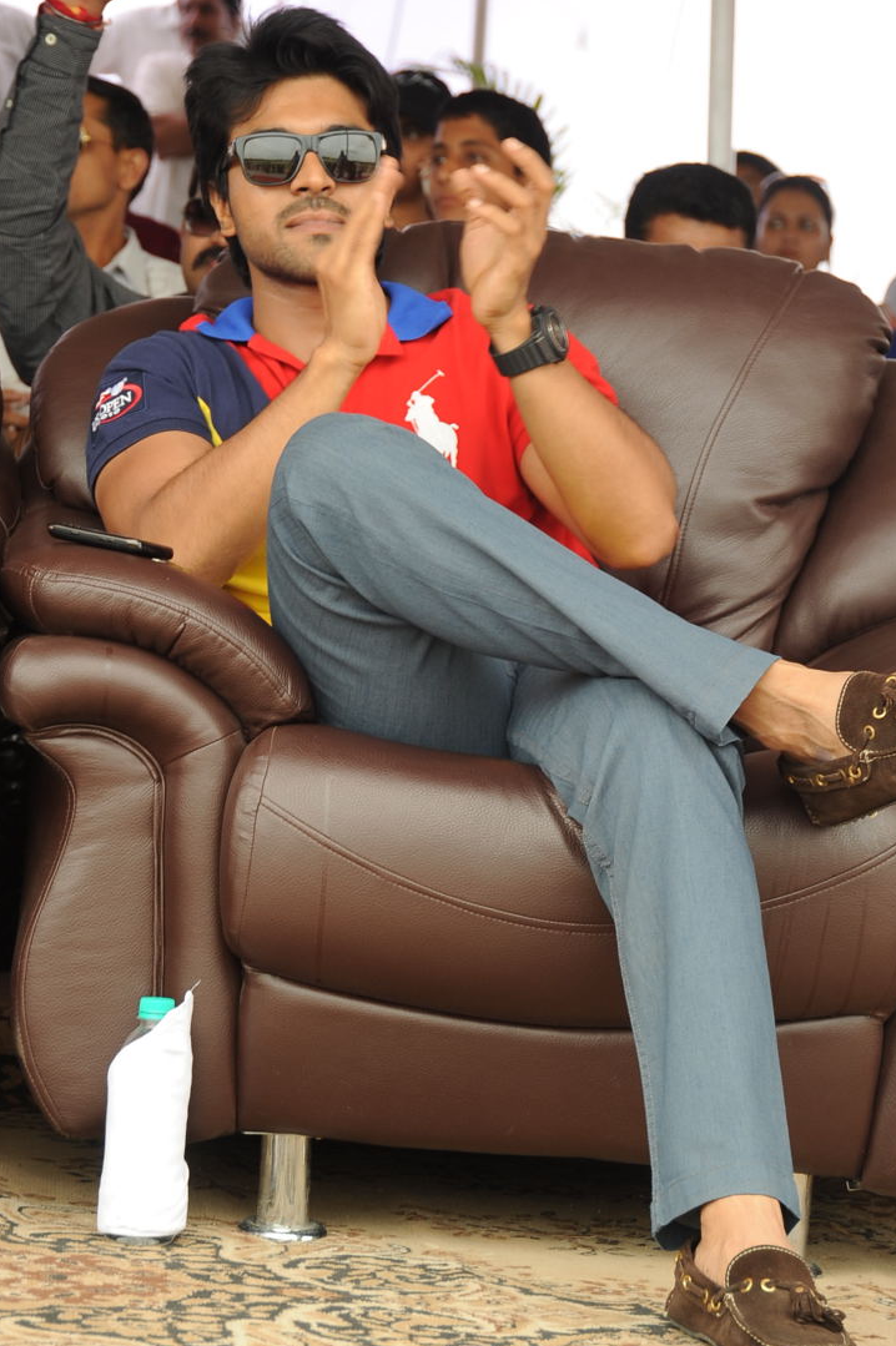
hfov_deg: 10.9
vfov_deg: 16.3
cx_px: 456
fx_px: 4710
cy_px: 706
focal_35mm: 126
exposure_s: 1/125
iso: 500
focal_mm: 85
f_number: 6.3
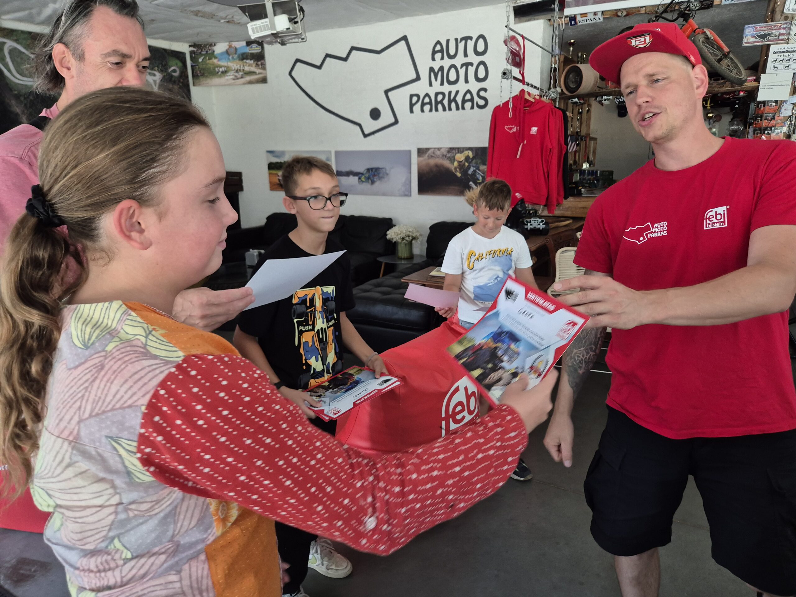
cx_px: 398
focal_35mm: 23
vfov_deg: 58.9
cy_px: 298
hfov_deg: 73.9
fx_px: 529
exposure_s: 1/100
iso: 200
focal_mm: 5.4
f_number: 1.8
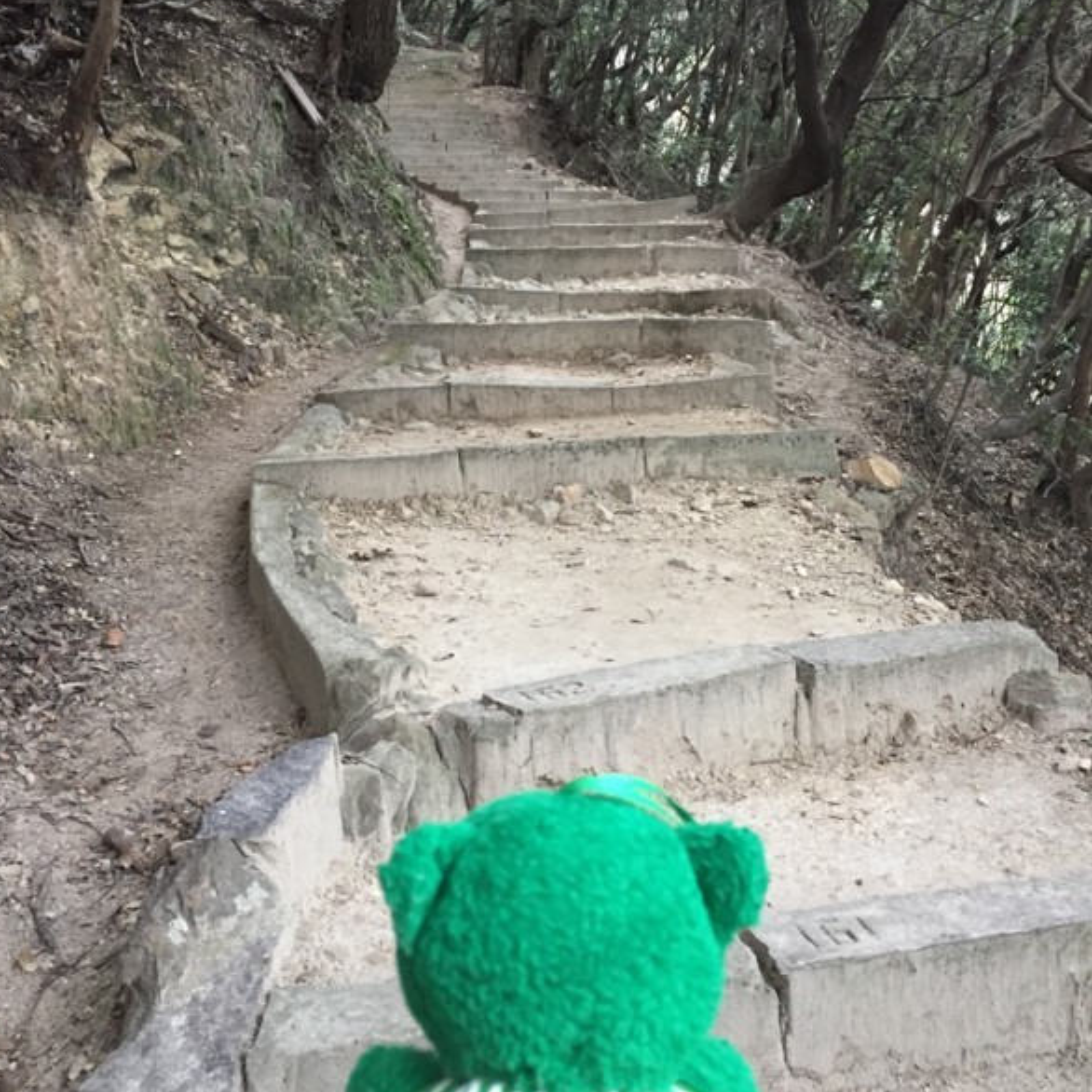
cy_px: 453
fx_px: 1249
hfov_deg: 47.2
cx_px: 537
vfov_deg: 47.0
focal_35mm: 35
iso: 160
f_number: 2.2
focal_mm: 4.15
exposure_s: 1/30
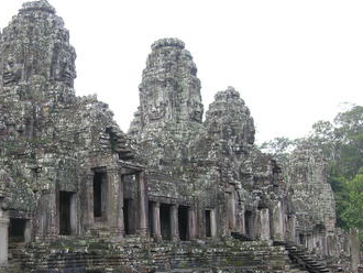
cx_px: 104
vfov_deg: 26.0
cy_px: 188
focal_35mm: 56
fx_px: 588
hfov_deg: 33.8
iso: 50
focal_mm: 9.3
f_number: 3.4
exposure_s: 1/74.8
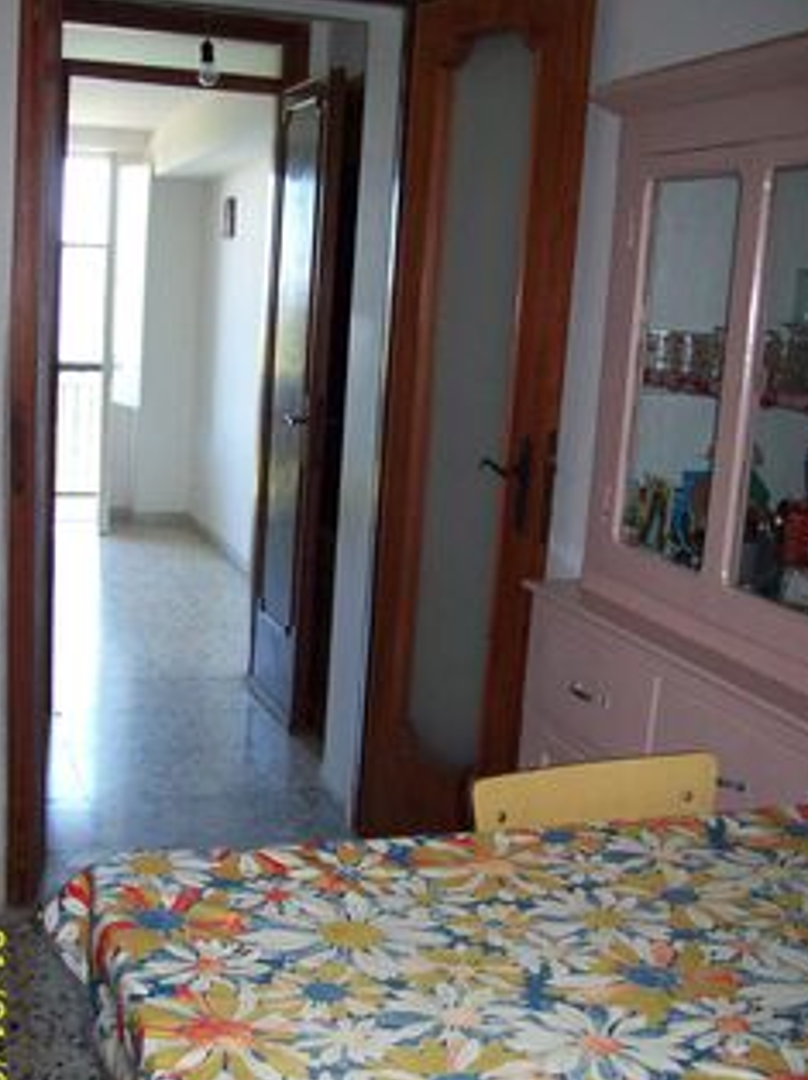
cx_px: 352
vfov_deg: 43.8
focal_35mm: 43
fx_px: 1340
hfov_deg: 33.5
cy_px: 583
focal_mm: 6
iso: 200
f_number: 2.7
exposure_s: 1/64
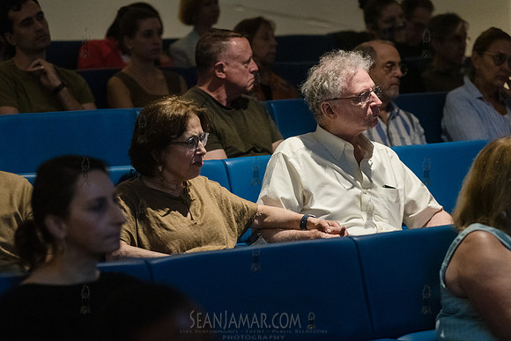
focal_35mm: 132
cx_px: 230
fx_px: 1876
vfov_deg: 10.4
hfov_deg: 15.5
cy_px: 188
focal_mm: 120
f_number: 4
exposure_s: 1/320
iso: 6400
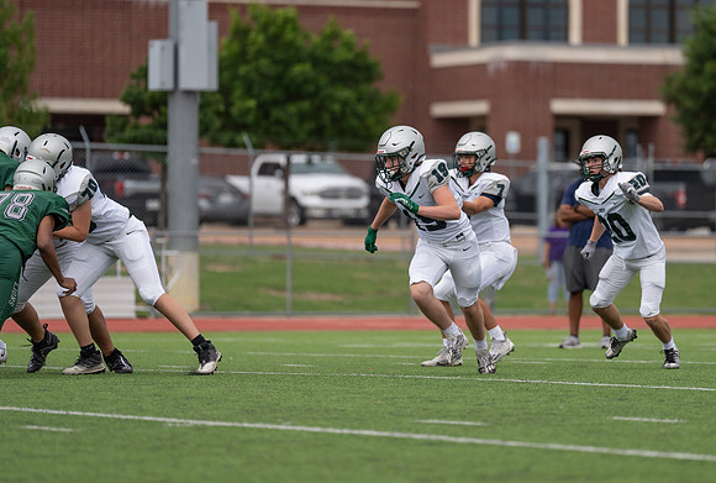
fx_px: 5063
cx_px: 438
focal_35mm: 254
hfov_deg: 8.1
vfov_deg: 5.5
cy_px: 191
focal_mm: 200
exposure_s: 1/1250
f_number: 2.8
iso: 250
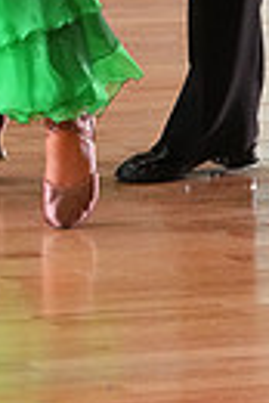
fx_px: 6047
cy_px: -412
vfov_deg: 3.8
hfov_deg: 2.5
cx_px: 104
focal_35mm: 541
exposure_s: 1/200
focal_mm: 121
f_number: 5.6
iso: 4000
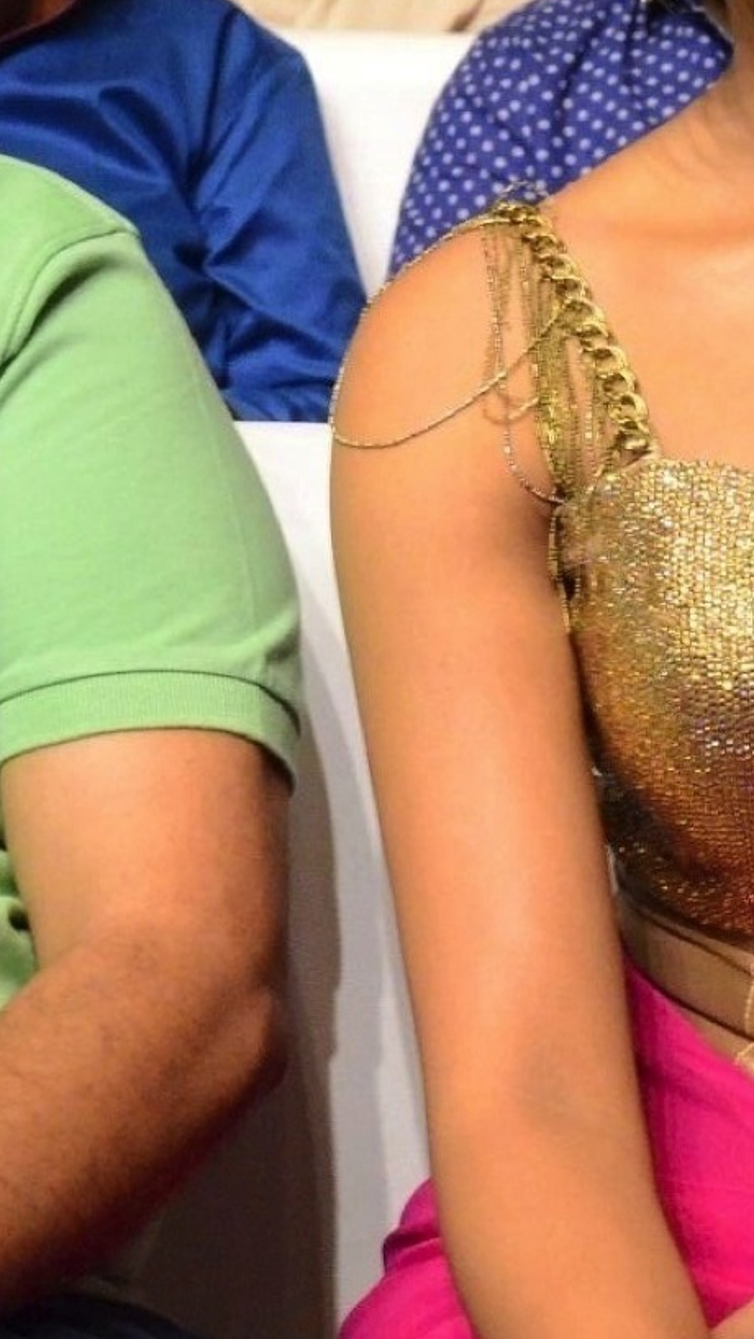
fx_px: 5186
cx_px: 847
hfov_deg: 8.2
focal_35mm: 146
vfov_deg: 14.7
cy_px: 568
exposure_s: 1/100
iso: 6400
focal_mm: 42
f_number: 6.3
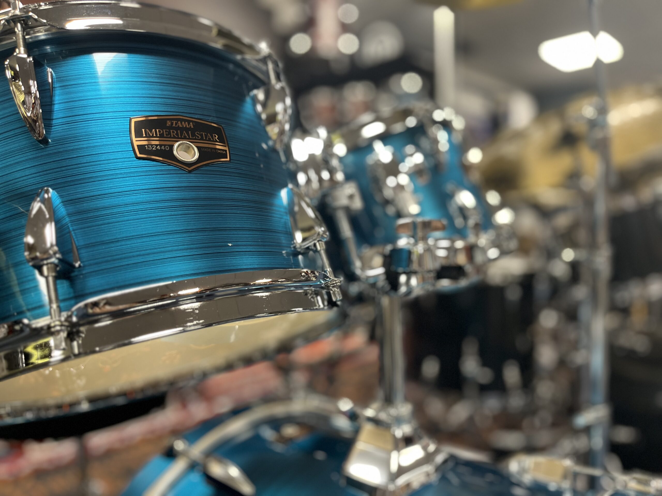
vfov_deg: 53.1
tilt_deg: -2.5
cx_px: 331
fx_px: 497
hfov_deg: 67.3
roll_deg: +1.1
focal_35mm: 26
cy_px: 248
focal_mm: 5.1
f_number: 1.6
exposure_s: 1/50
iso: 200
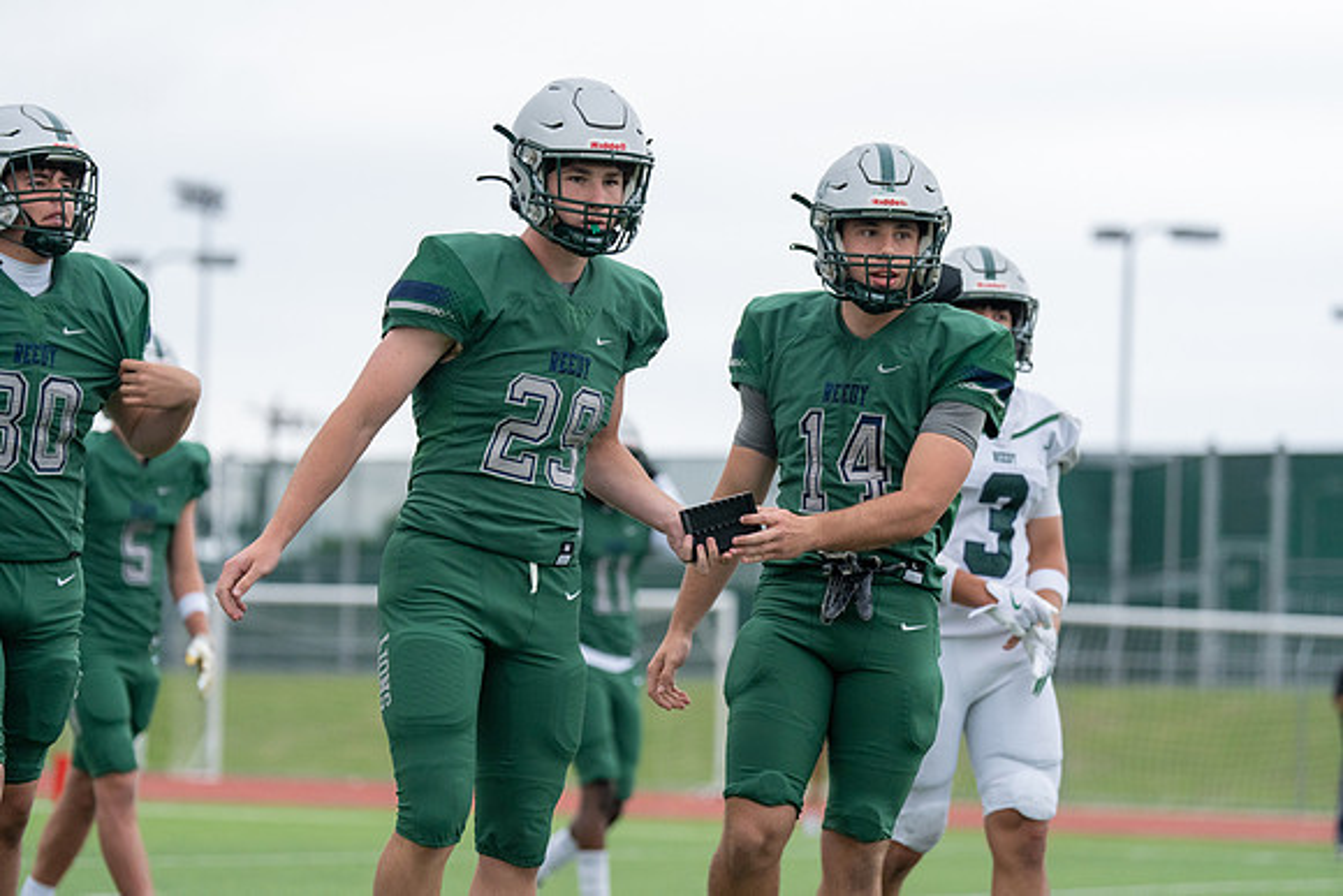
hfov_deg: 17.1
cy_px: 448
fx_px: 4478
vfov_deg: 11.4
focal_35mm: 120
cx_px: 672
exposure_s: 1/1250
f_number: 2.8
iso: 2500
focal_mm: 120
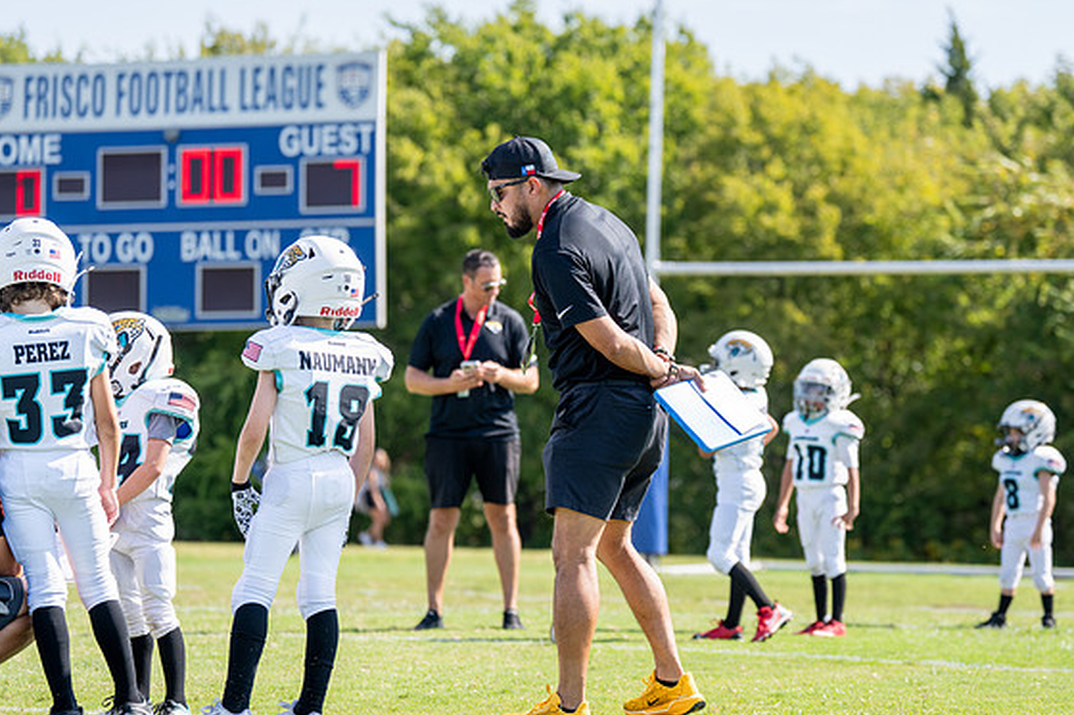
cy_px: 374
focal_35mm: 116
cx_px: 598
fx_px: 3459
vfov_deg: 11.8
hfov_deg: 17.6
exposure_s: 1/1600
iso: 160
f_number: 2.8
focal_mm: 101
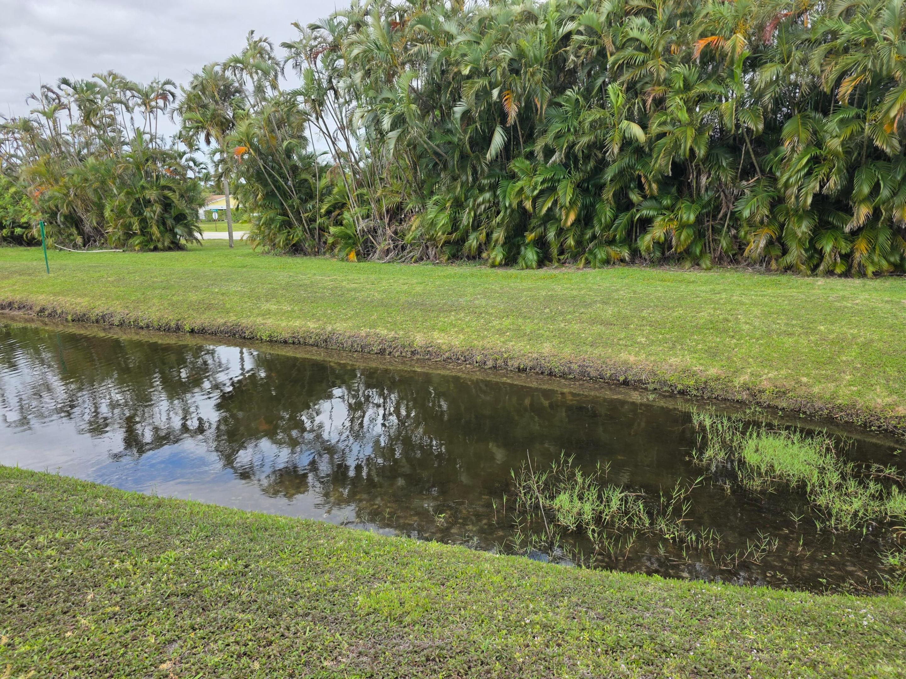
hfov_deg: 73.9
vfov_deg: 58.9
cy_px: 340
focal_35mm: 23
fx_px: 602
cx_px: 453
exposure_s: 1/1695
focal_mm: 6.3
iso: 80
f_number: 1.7
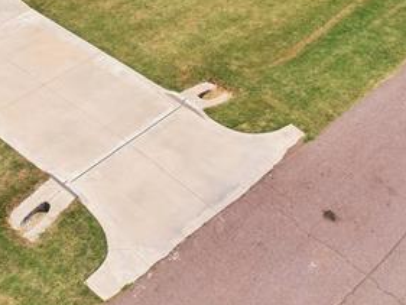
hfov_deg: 24.6
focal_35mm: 77
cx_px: 41
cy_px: -182
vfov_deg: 16.9
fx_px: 903
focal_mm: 8.4
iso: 100
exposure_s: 1/320
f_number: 2.8
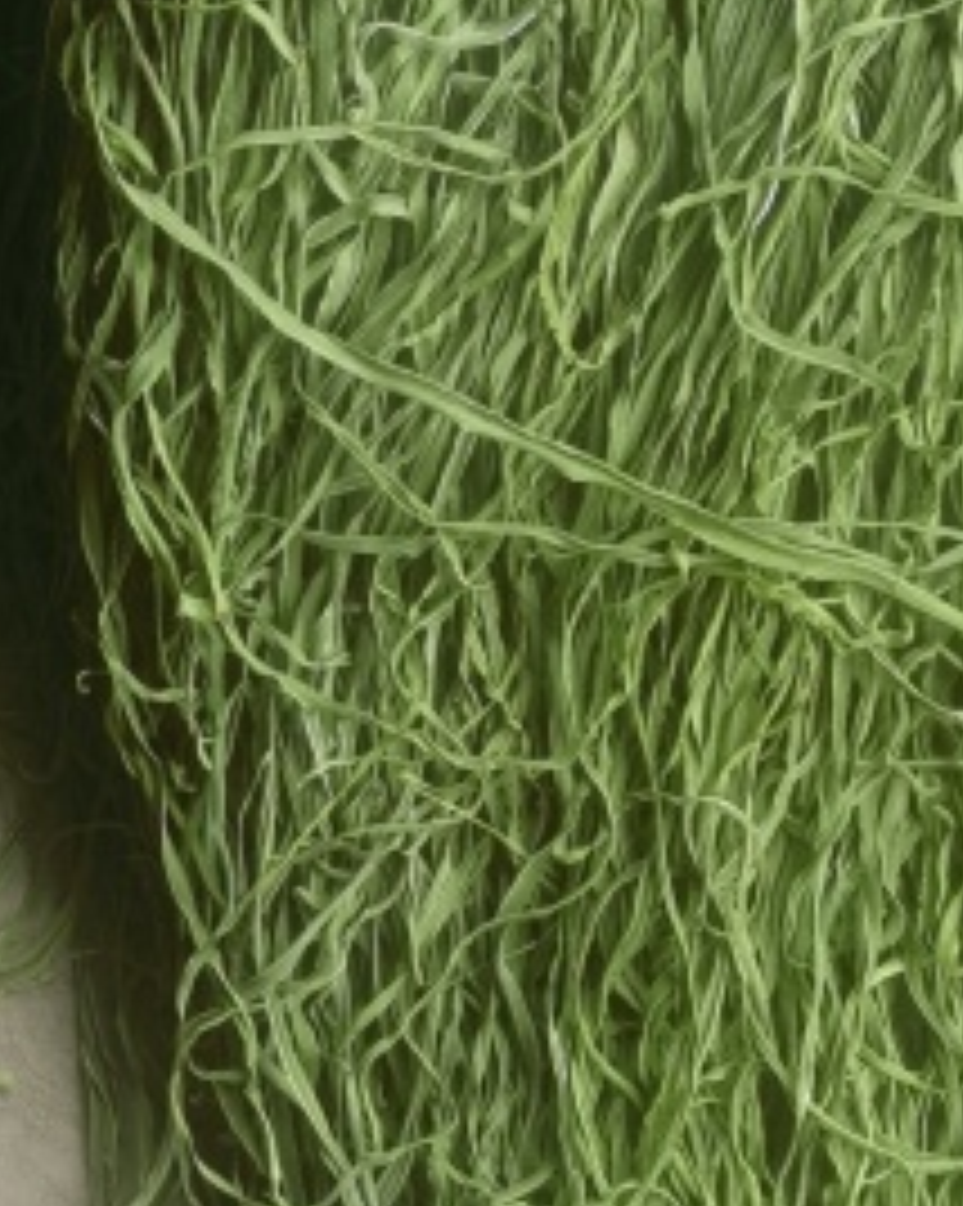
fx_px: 3745
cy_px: -308
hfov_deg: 14.2
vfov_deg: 17.3
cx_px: -180
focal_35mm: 105
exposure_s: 1/247
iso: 50
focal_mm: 6.67
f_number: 1.9
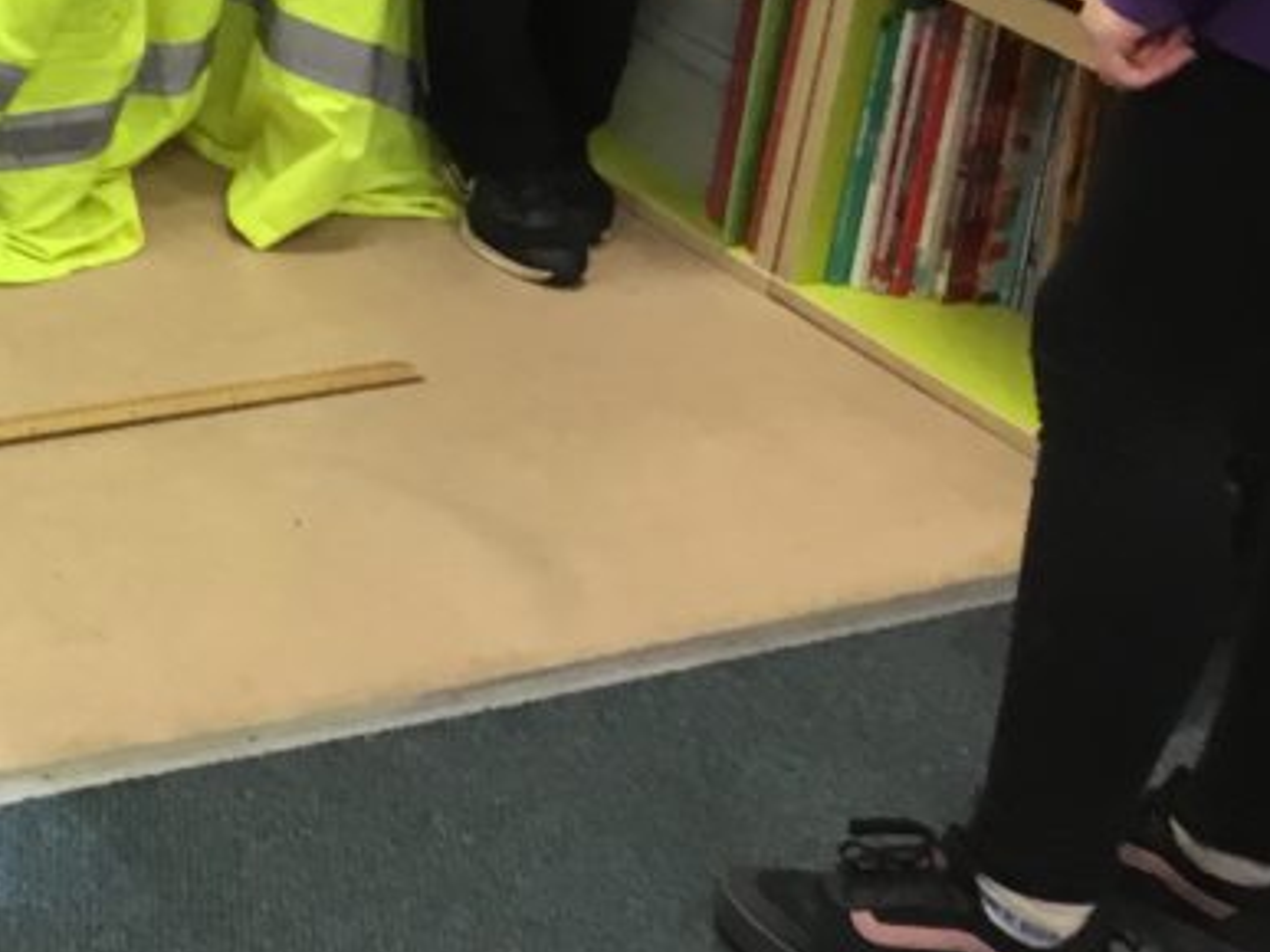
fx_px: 3704
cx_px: -719
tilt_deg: -17.3
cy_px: -386
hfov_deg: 17.2
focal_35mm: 101
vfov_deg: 13.9
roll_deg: -6.2
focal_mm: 3.3
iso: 64
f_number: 2.4
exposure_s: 1/33
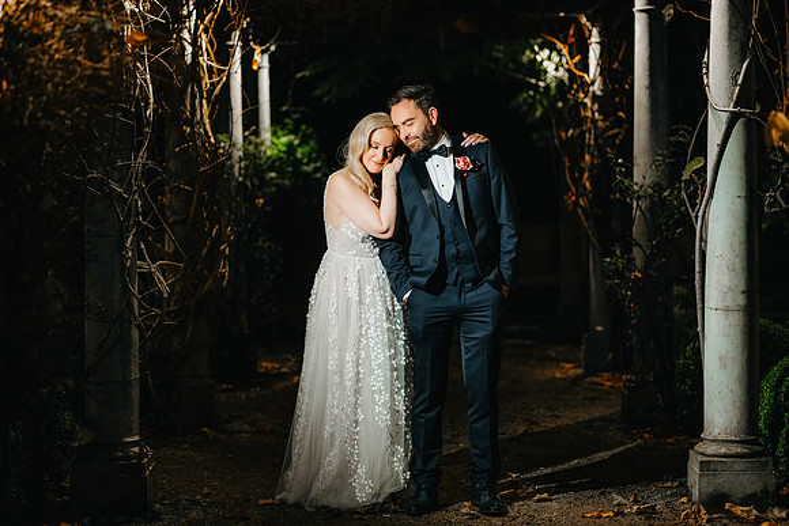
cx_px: 382
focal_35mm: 93
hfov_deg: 21.9
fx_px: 2039
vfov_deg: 14.7
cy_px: 247
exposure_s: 1/200
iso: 1250
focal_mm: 85
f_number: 2
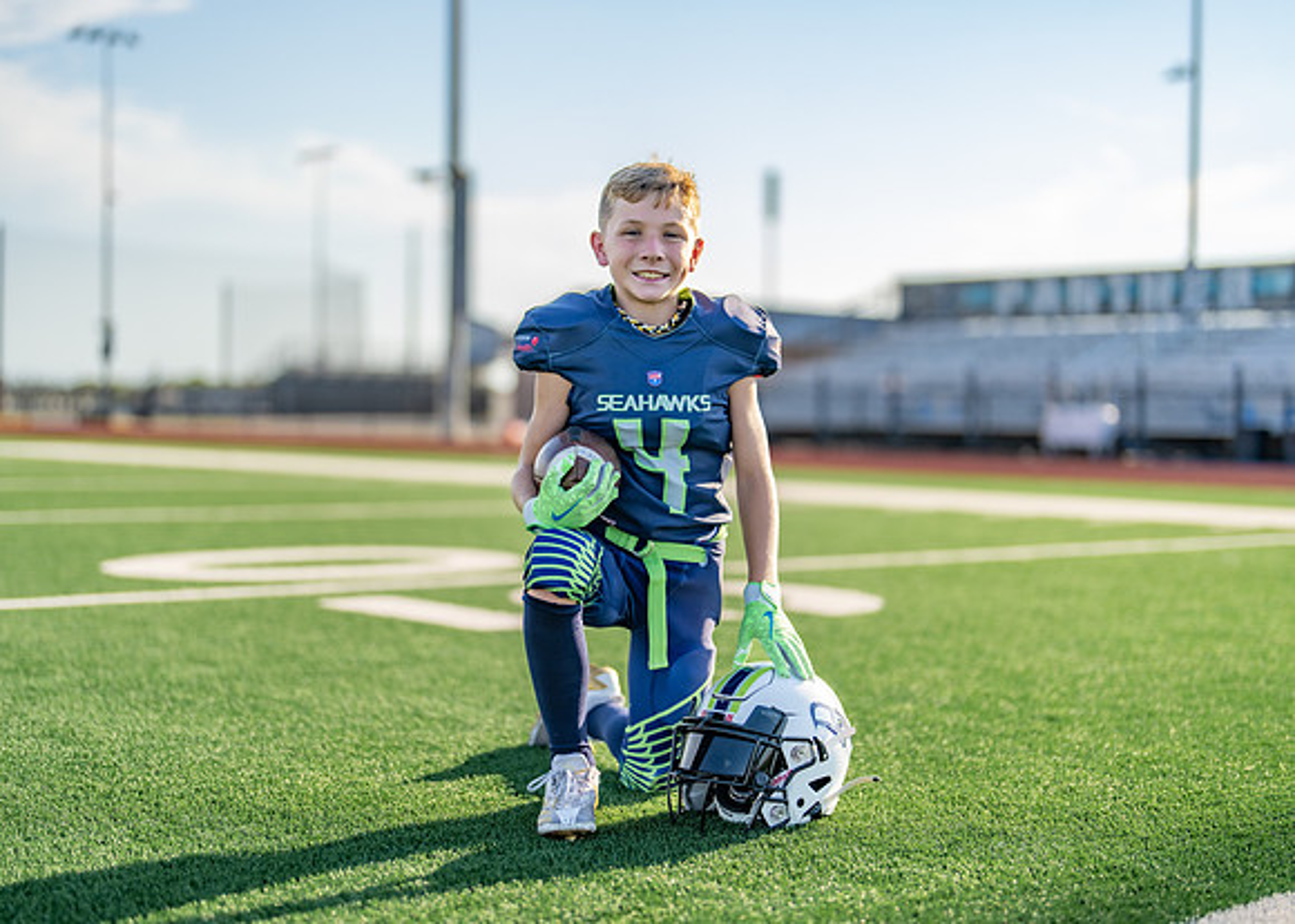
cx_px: 648
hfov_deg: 36.7
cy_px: 462
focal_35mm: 53
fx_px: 1953
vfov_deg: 26.6
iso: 100
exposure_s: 1/4000
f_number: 1.2
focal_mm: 50
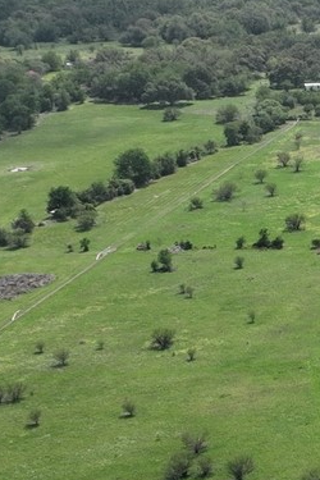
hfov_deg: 8.9
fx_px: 1773
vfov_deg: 15.0
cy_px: 557
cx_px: 864
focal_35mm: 133
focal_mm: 12.29
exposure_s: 1/2000
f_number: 2.8
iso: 120
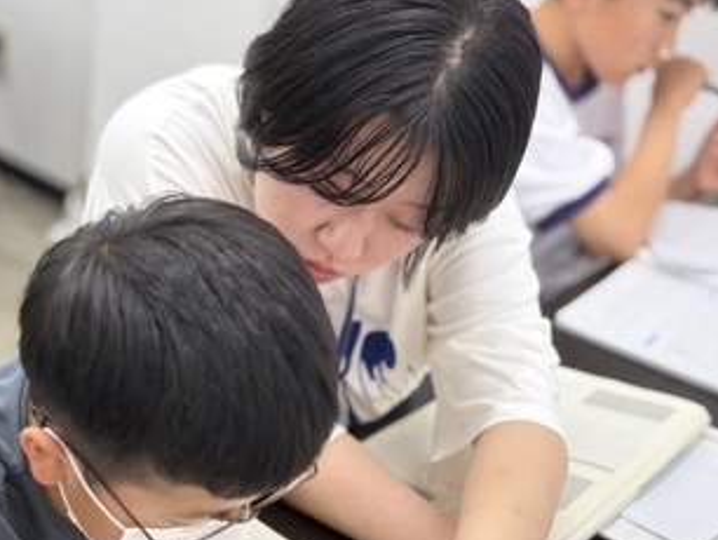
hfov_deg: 28.0
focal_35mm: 69
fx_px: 1432
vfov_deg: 21.2
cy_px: 380
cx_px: 267
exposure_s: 1/159
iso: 160
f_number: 1.78
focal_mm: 6.76
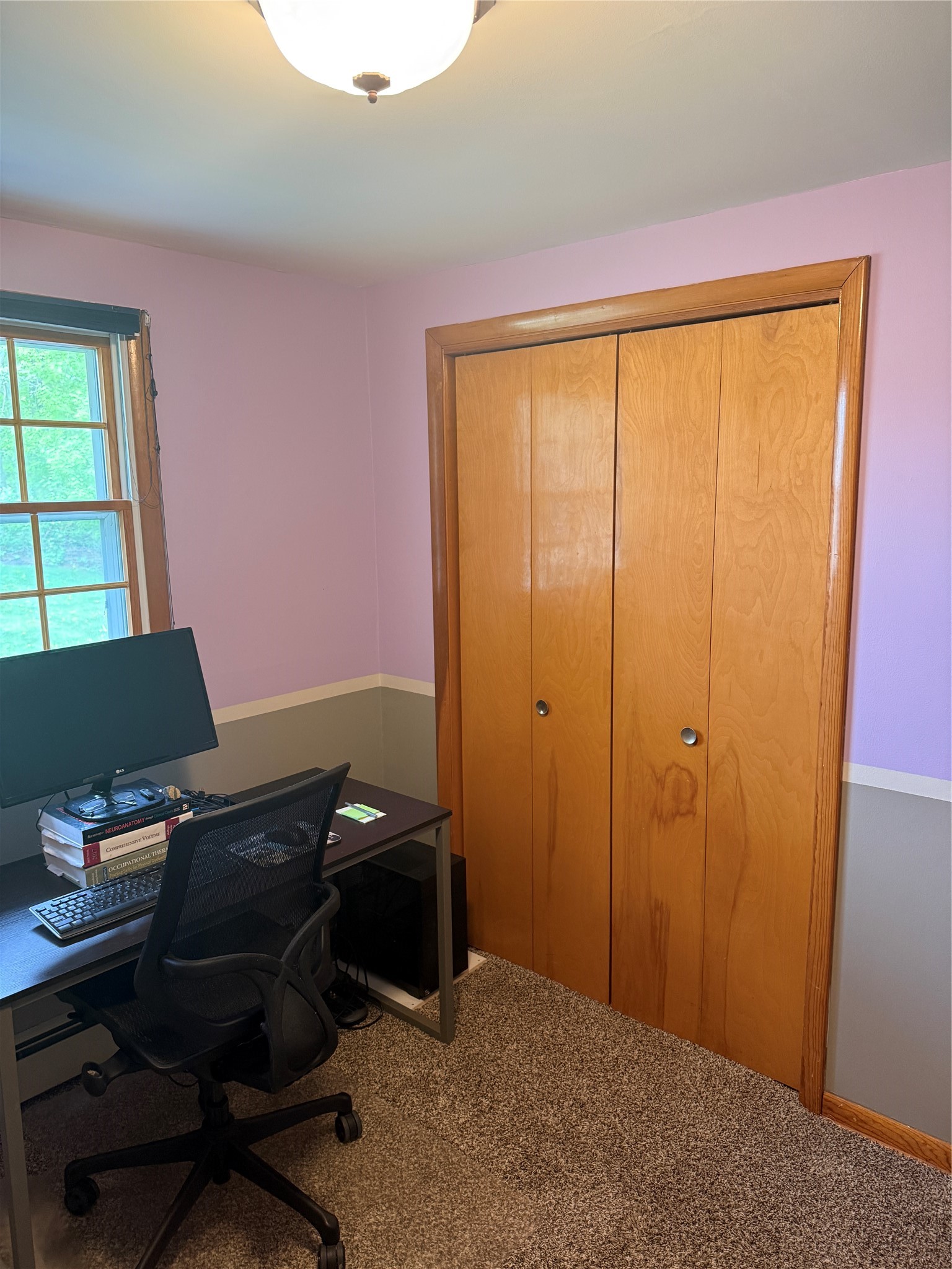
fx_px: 880
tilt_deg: -8.9
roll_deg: +1.2
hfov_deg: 56.8
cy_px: 634
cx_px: 476
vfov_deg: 71.6
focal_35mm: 24
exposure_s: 1/60
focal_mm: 6.76
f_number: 1.78
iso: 320
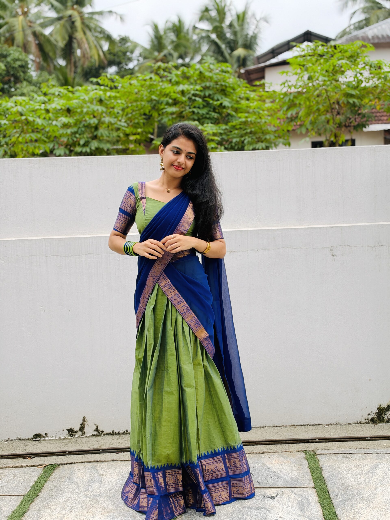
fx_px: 721
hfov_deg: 30.3
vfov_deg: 39.7
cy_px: 260
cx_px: 195
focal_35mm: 48
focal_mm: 6.93
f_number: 1.8
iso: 64
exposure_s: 1/121
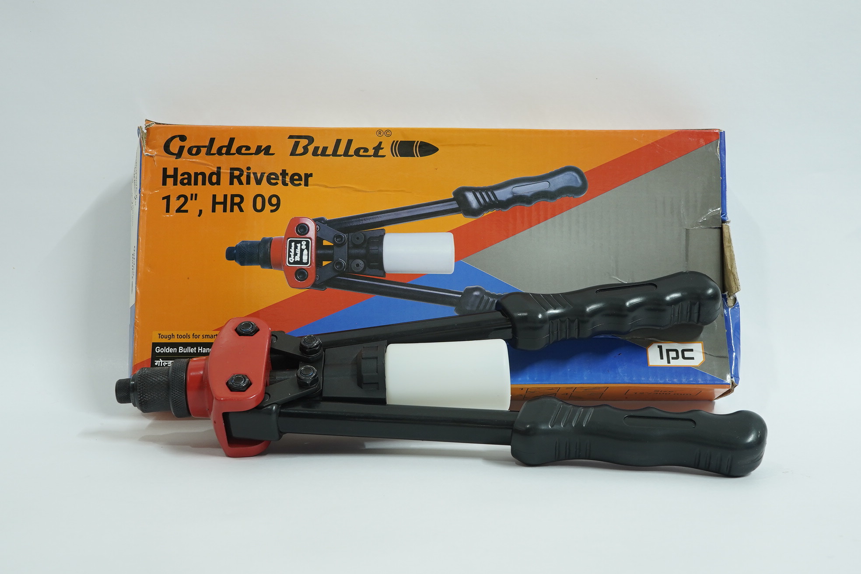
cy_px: 287
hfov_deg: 41.1
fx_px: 1148
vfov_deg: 28.1
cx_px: 430
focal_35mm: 48
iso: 640
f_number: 8
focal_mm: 32
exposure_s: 1/4
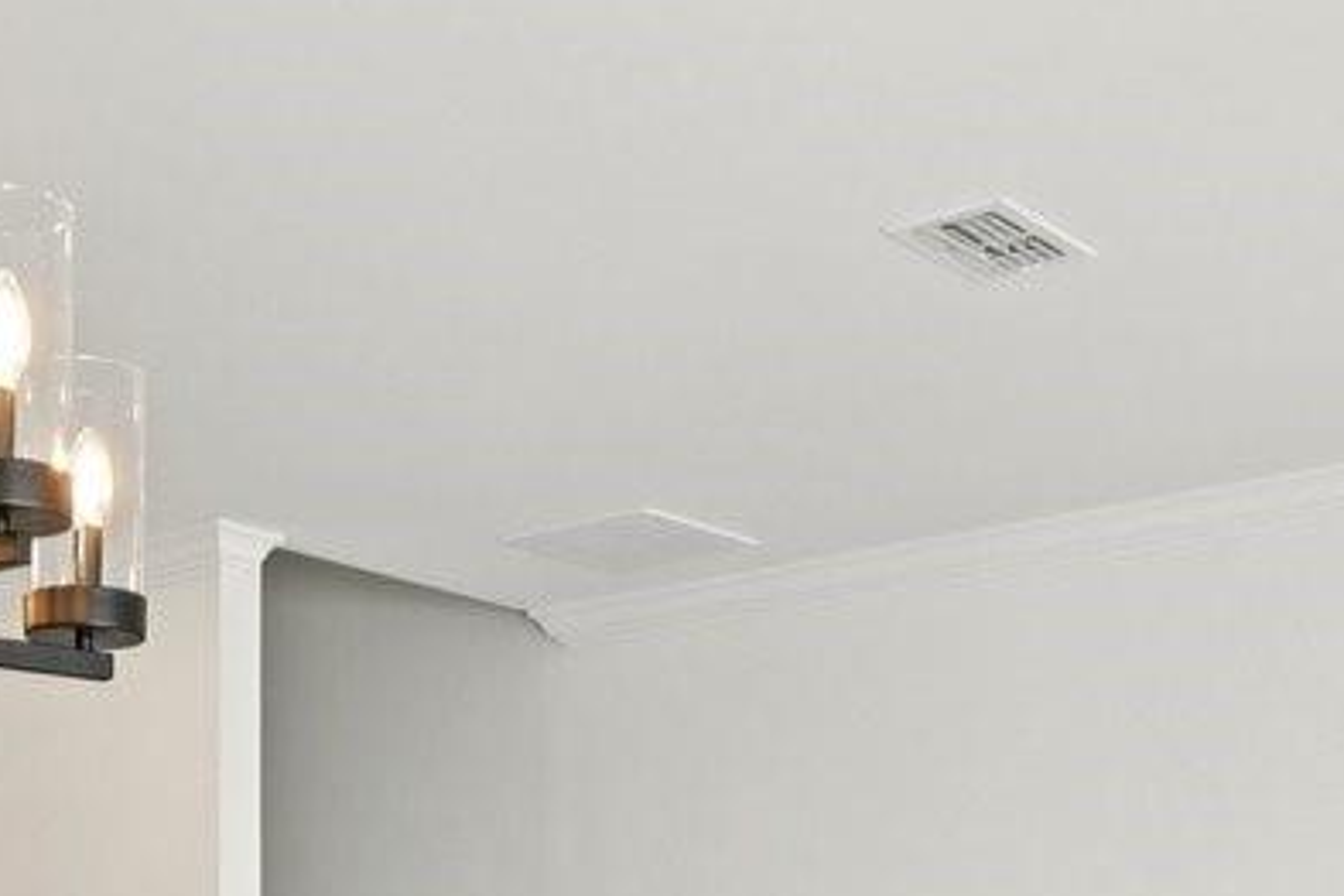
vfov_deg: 17.3
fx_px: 2725
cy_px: 1229
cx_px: 469
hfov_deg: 27.6
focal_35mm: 73
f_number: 8
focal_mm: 14
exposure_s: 1/30
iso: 100
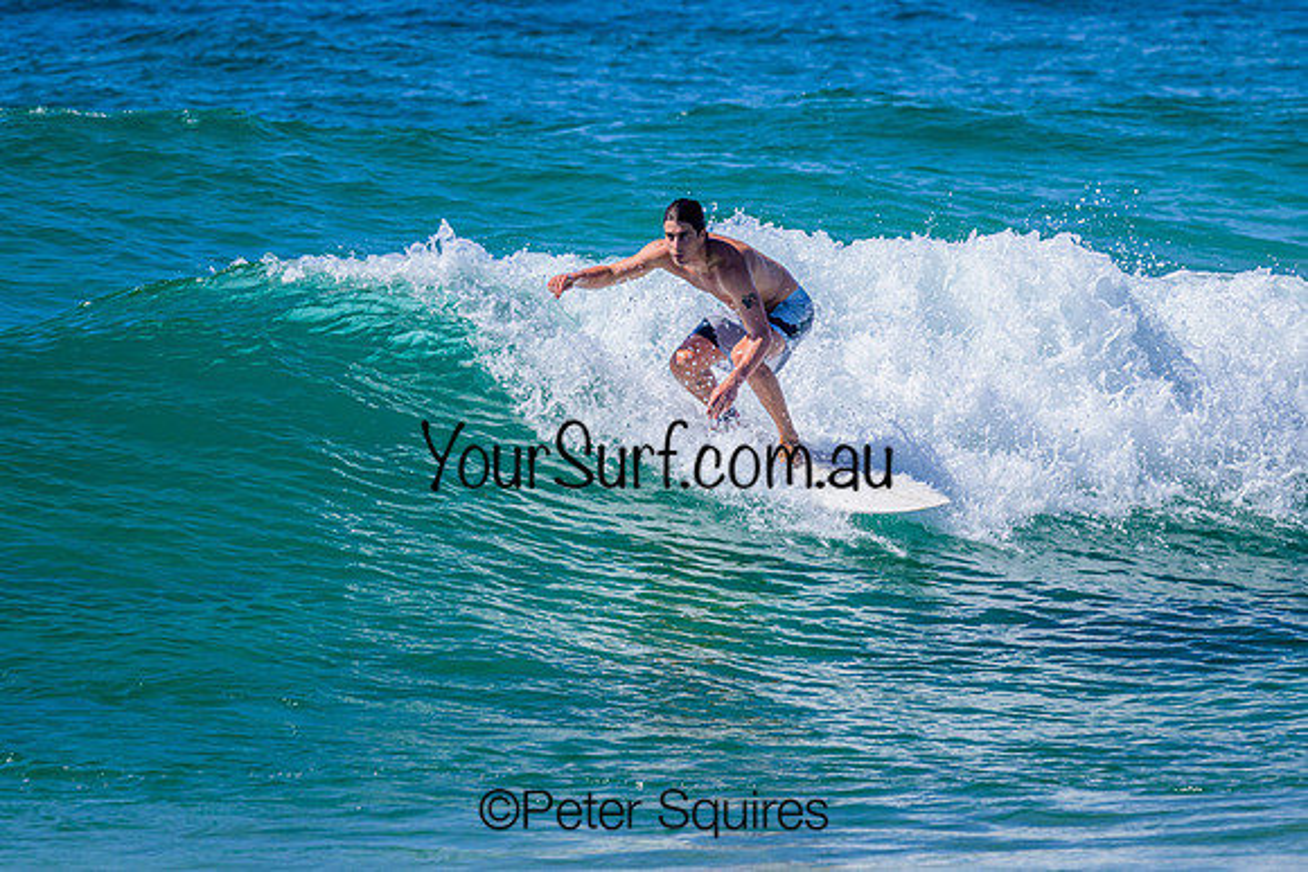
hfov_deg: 3.4
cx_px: 708
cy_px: 384
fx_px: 21792
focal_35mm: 600
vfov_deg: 2.3
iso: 1100
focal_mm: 500
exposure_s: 1/2000
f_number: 11
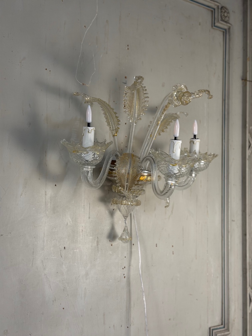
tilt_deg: +4.2
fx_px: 466
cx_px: 126
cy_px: 168
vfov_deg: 39.7
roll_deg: -1.0
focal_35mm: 48
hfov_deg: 30.3
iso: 50
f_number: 1.78
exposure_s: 1/50
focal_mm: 6.76
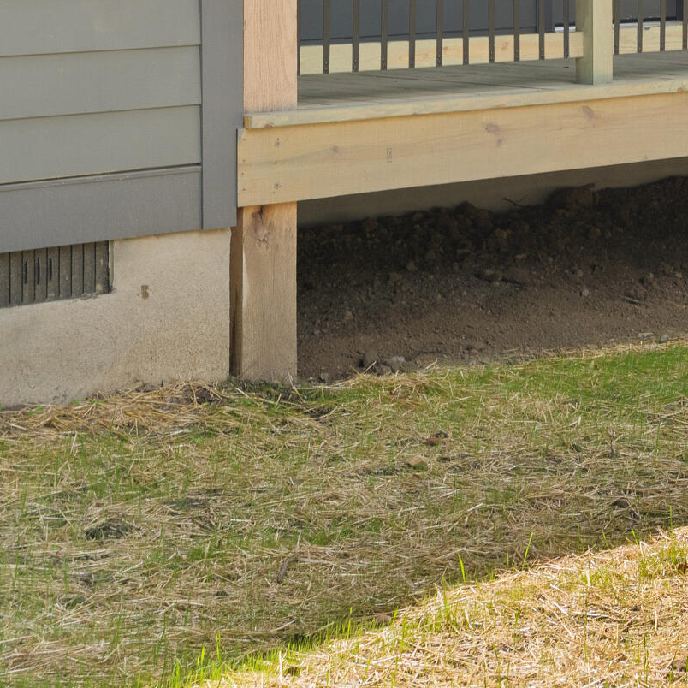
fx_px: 2496
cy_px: -158
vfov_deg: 15.1
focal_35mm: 111
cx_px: 895
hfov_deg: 15.0
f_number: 7.1
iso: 320
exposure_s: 1/160
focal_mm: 35
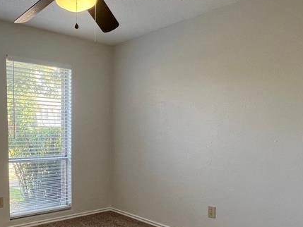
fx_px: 271
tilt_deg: -5.7
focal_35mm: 31
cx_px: 82
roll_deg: -0.4
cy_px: 159
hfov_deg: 56.0
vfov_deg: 44.5
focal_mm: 1.57
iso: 125
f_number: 1.8
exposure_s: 1/120
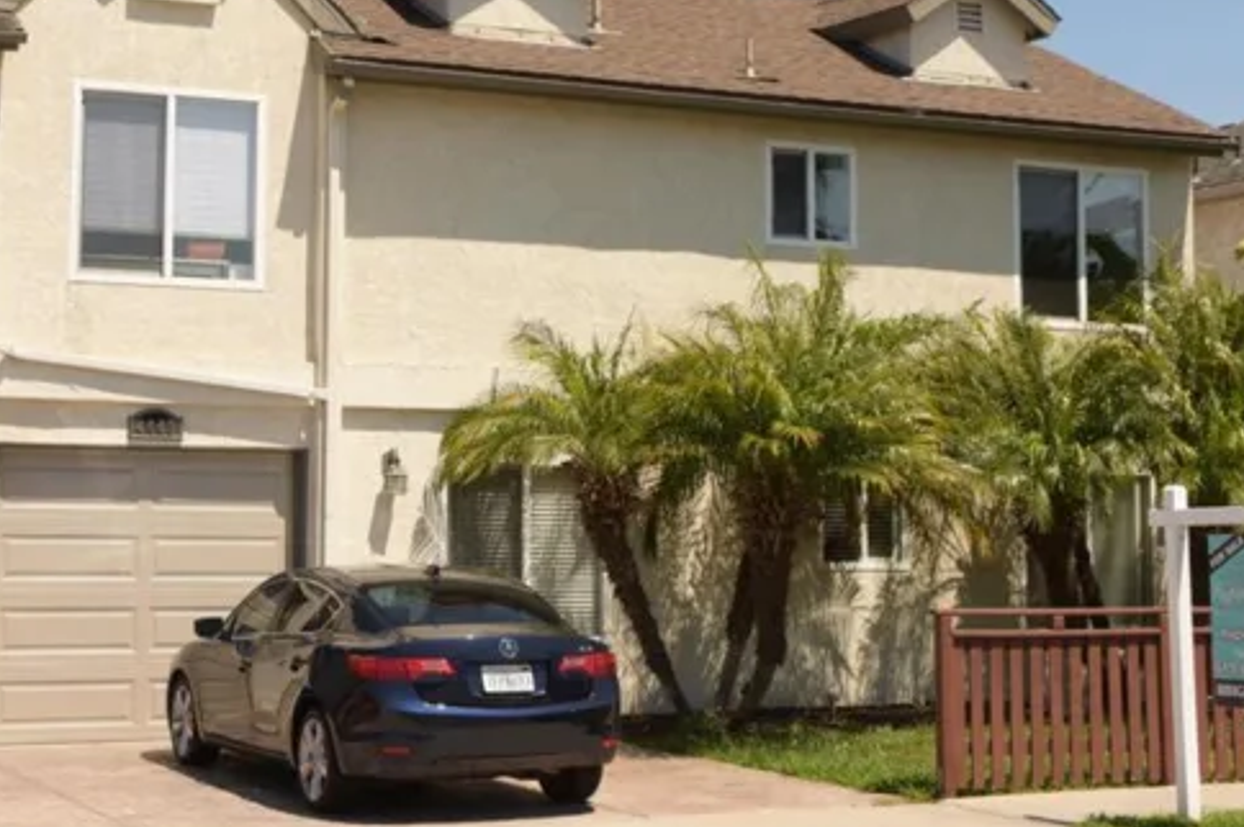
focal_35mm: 66
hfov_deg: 30.4
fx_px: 2279
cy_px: 270
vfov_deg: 20.5
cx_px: 458
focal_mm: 38
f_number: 11
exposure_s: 1/160
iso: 125
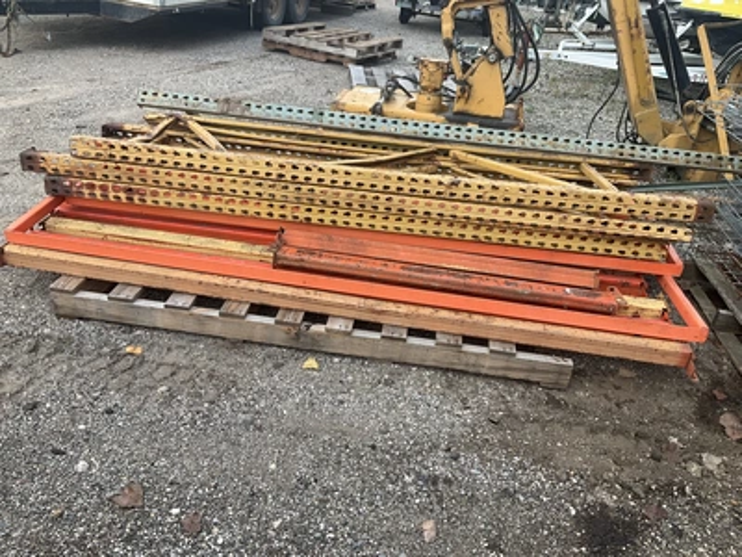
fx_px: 622
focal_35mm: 29
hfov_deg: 61.7
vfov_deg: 48.2
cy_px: 278
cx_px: 371
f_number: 1.8
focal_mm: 3
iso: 20
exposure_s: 1/222
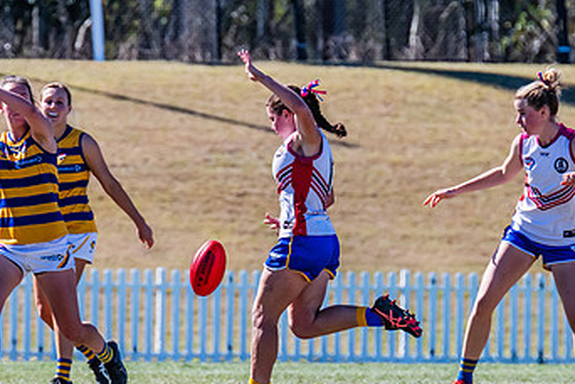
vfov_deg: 1.5
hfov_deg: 2.2
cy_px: 290
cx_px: 257
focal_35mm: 937
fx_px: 14965
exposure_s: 1/1600
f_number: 8
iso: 800
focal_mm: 420
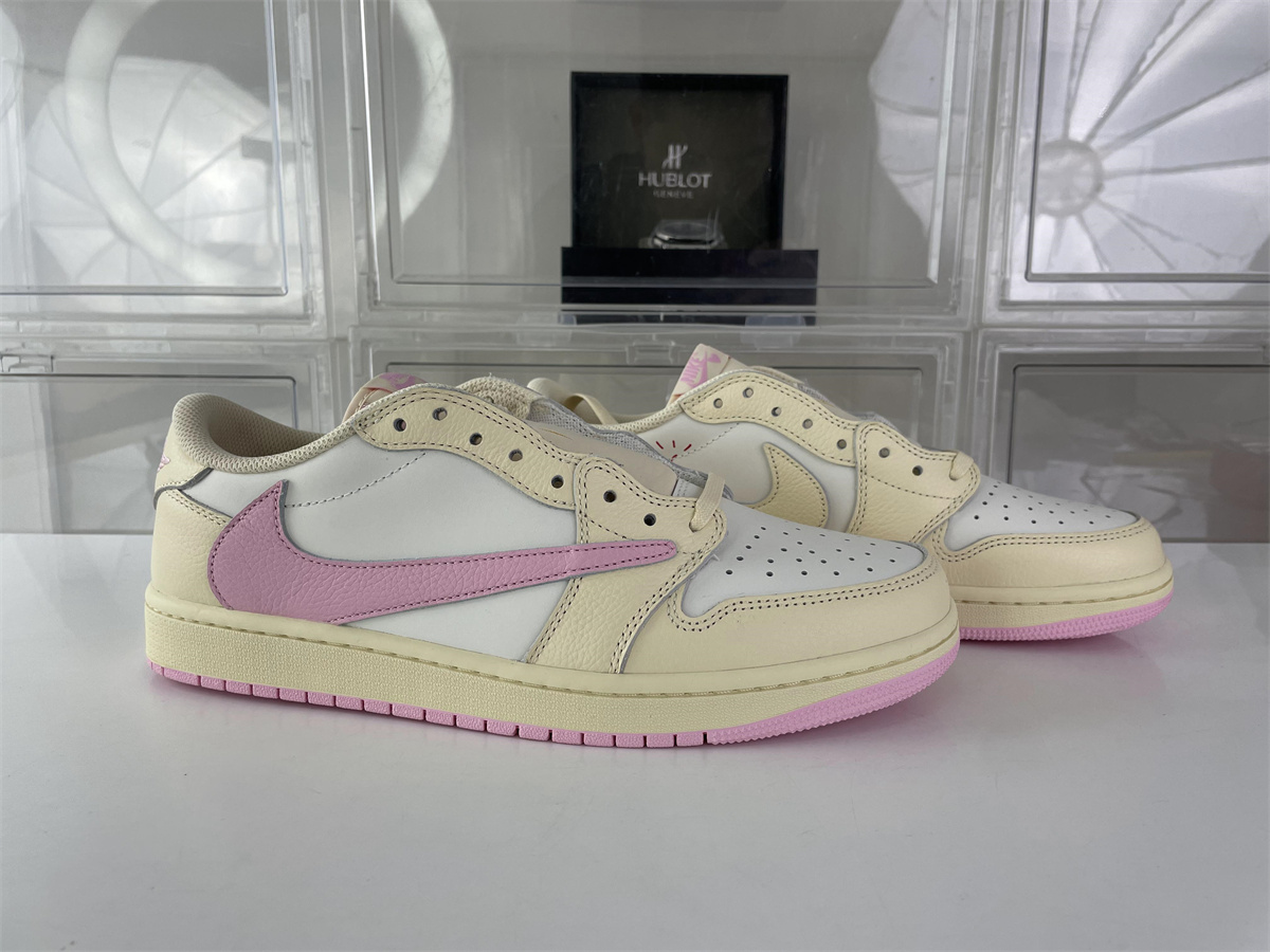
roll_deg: +0.0
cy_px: 476
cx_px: 635
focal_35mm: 26
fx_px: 954
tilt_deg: -9.8
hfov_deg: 67.3
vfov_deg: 53.1
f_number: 1.6
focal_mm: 4.2
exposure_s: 1/397
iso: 32
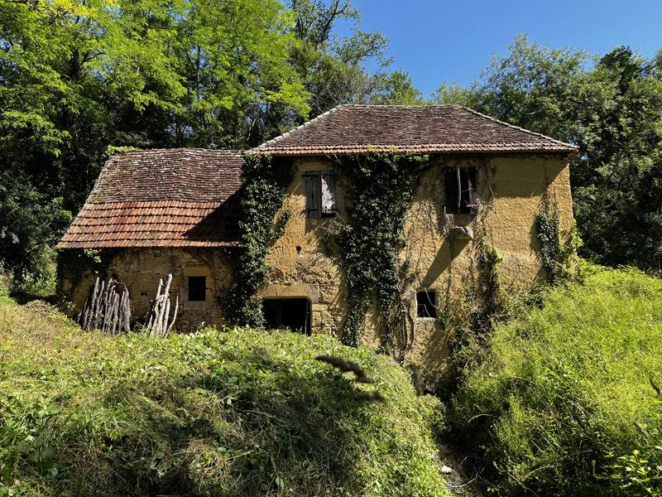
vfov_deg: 53.1
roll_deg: +0.2
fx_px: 497
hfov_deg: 67.3
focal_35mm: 26
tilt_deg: +8.3
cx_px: 331
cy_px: 248
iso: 50
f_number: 1.6
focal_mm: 5.1
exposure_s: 1/967
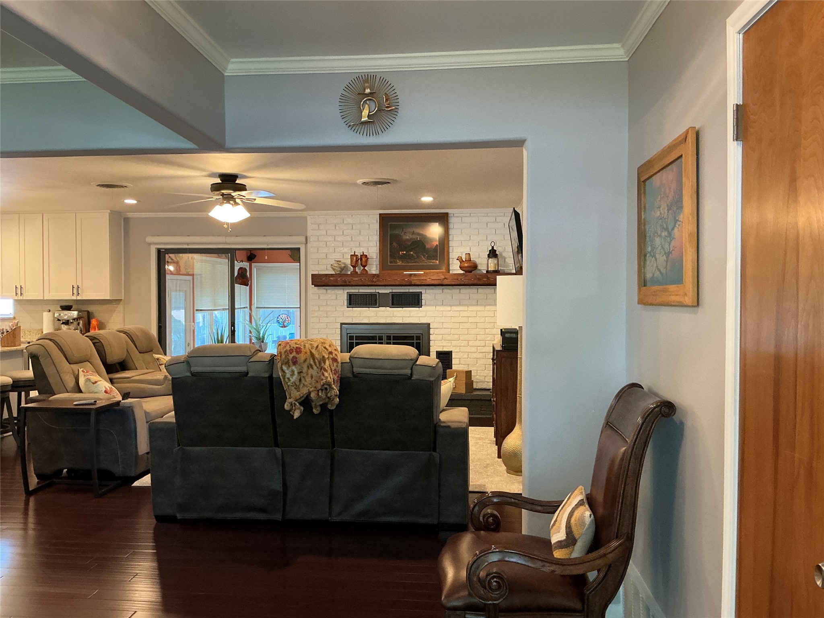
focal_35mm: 28
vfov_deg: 49.7
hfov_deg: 63.4
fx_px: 667
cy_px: 309
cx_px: 412
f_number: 1.8
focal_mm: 3
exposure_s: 1/60
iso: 200
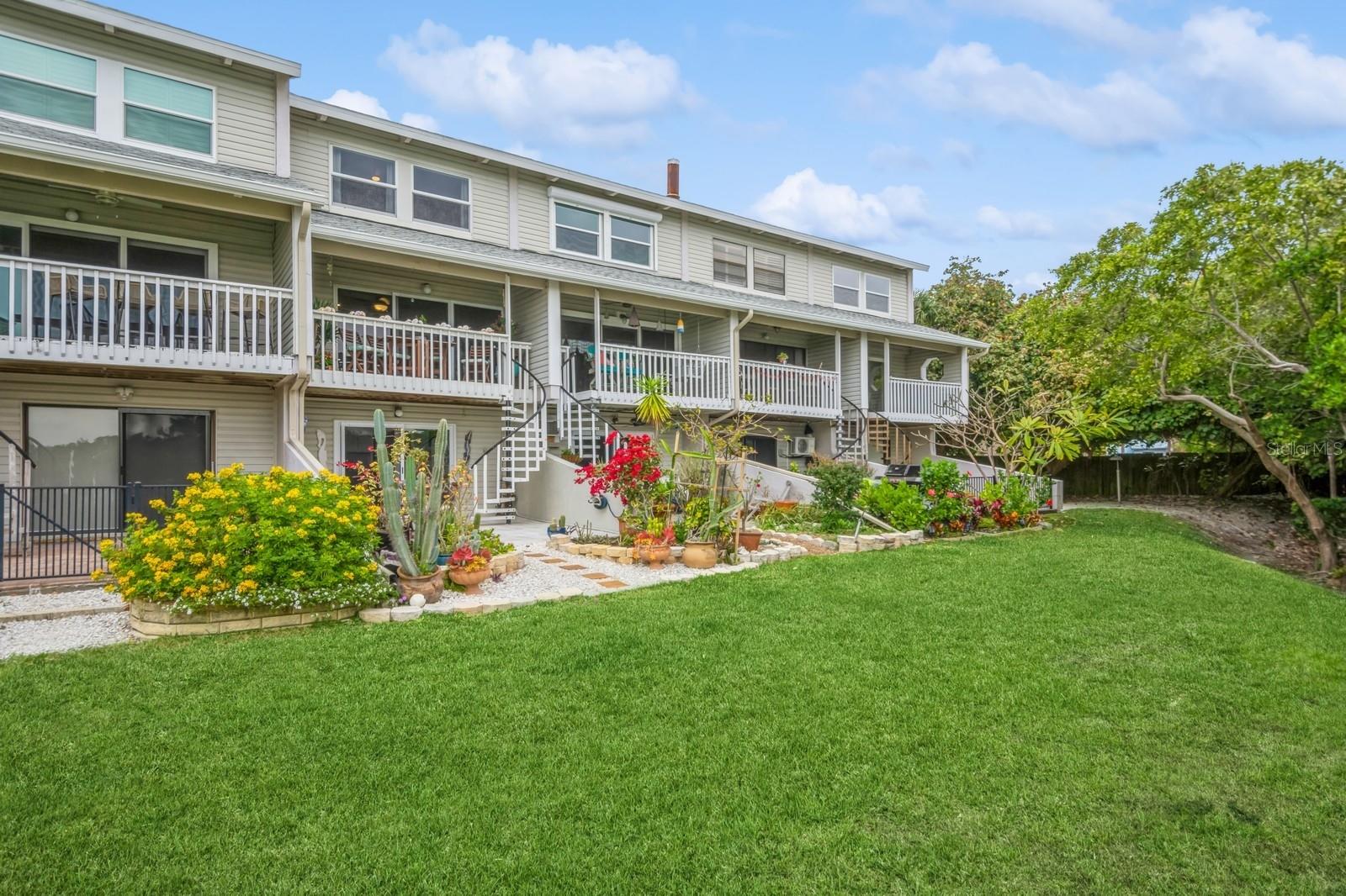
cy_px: 448
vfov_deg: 63.2
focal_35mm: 20
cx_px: 673
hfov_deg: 85.4
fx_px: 729
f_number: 8
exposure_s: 1/250
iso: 200
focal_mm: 13
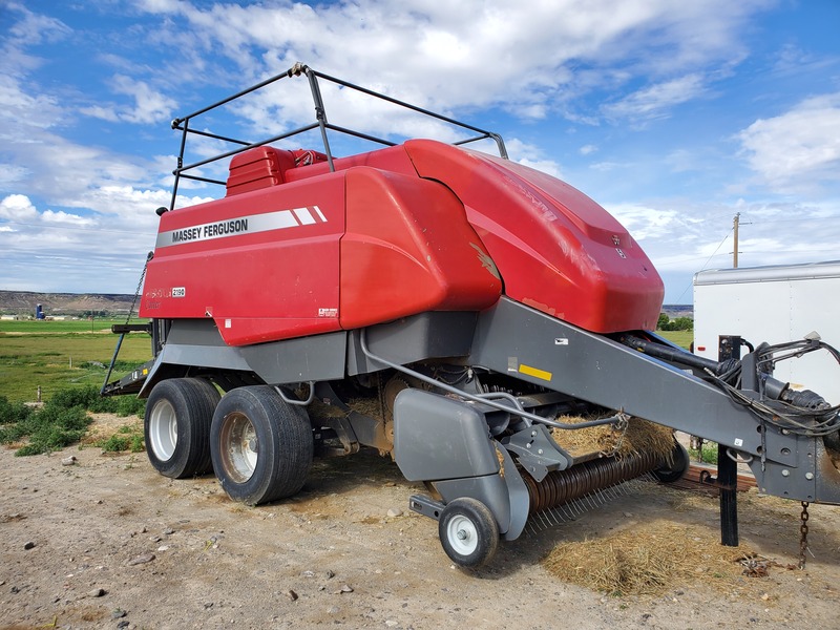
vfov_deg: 53.1
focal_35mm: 26
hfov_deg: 67.3
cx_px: 420
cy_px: 315
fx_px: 631
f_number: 2.4
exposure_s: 1/1161
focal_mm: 4.3
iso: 50
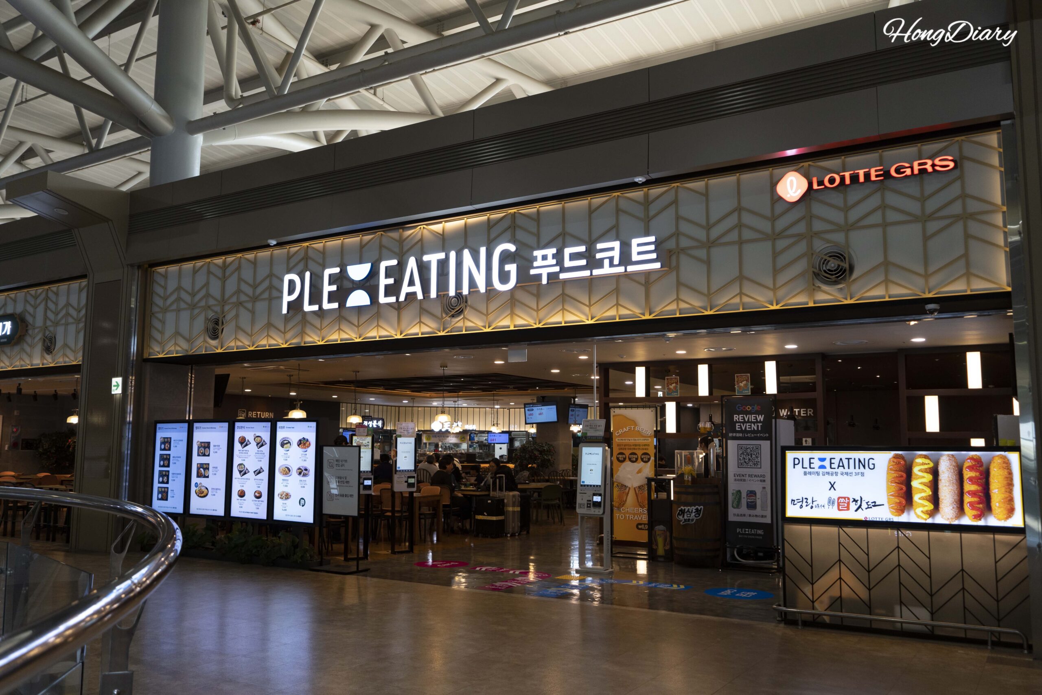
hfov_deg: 61.9
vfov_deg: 43.6
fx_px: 868
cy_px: 348
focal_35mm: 30
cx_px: 521
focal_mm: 30
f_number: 4.5
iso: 1000
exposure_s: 1/160
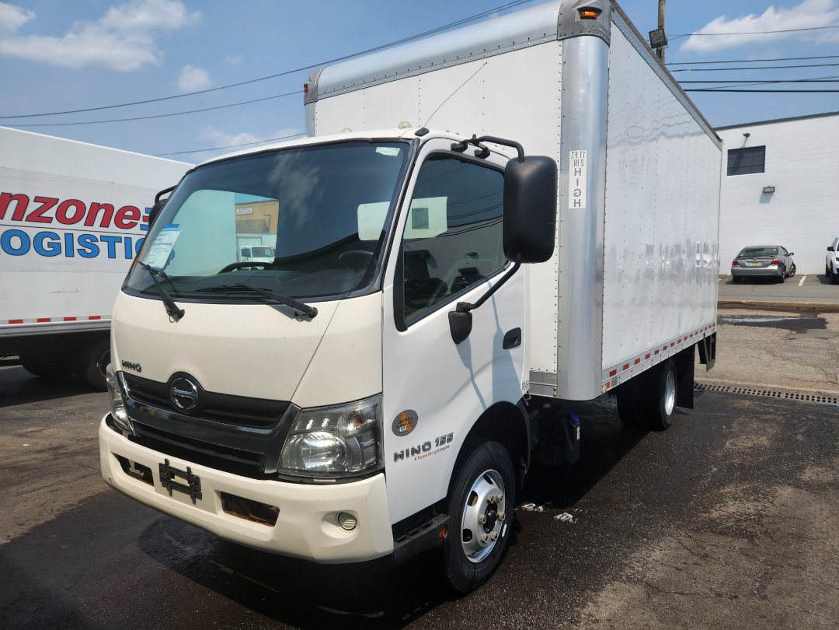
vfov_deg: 58.9
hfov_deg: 73.9
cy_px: 315
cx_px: 420
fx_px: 557
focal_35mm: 23
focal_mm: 5.4
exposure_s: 1/2082
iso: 20
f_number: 1.8
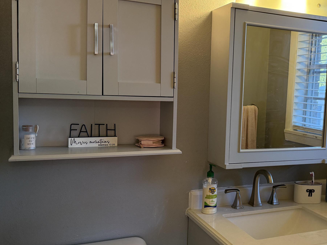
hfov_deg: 44.6
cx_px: 235
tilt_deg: -5.1
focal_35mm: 41
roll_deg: -2.4
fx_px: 387
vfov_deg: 35.1
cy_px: 122
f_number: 1.78
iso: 250
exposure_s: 1/120
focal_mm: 6.76
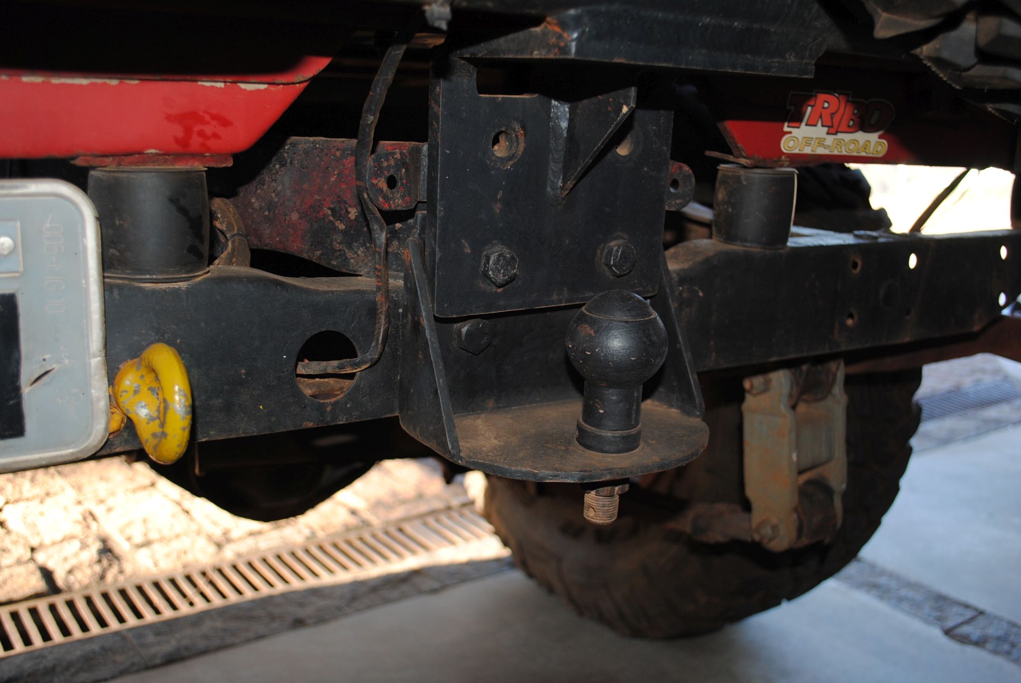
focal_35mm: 36
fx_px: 1022
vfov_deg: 37.0
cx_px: 510
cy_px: 342
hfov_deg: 53.1
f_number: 4
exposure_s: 1/60
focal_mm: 24
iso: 200
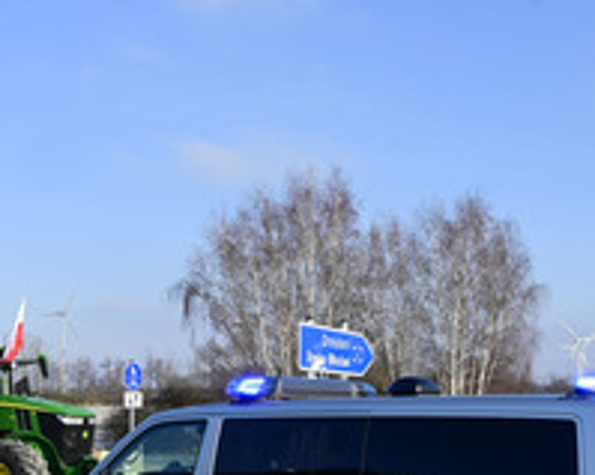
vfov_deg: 28.6
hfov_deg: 36.1
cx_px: 423
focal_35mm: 51
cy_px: 418
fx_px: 898
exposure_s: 1/200
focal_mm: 24
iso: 160
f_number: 10
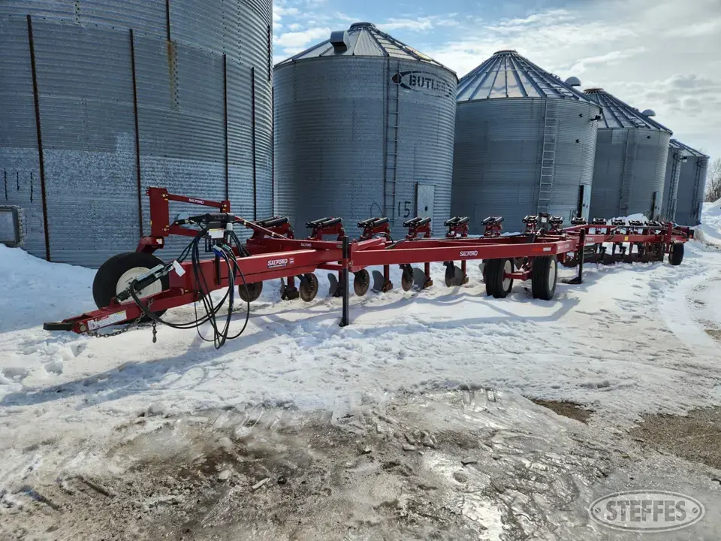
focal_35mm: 23
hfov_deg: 73.9
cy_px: 270
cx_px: 360
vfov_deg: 58.9
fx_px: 479
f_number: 1.8
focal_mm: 5.4
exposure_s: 1/3531
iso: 20
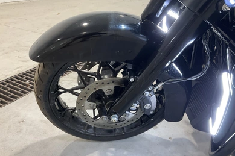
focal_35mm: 31
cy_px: 88
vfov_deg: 42.2
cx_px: 115
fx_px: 202
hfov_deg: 60.3
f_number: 1.8
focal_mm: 3
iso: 64
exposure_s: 1/52
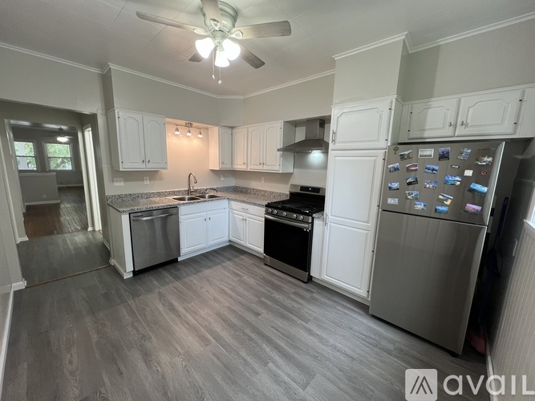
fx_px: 201
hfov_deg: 106.2
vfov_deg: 89.9
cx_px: 268
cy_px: 200
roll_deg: -1.9
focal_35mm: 13
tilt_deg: -10.1
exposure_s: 1/120
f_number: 1.8
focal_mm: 1.57
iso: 200
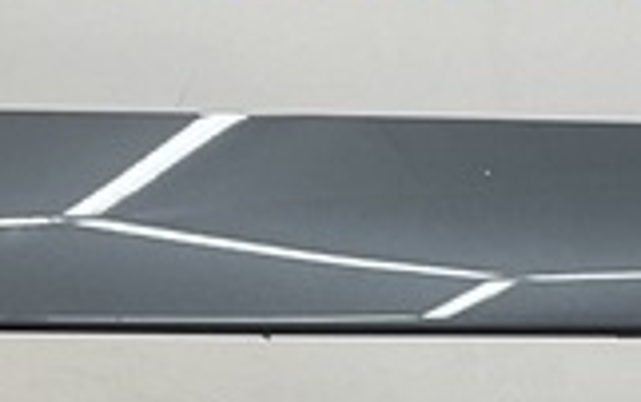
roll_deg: -0.4
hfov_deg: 10.8
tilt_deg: -8.2
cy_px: 744
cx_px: 653
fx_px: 3358
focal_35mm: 192
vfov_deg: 6.7
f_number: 1.8
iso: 20
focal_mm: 3
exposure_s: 1/120
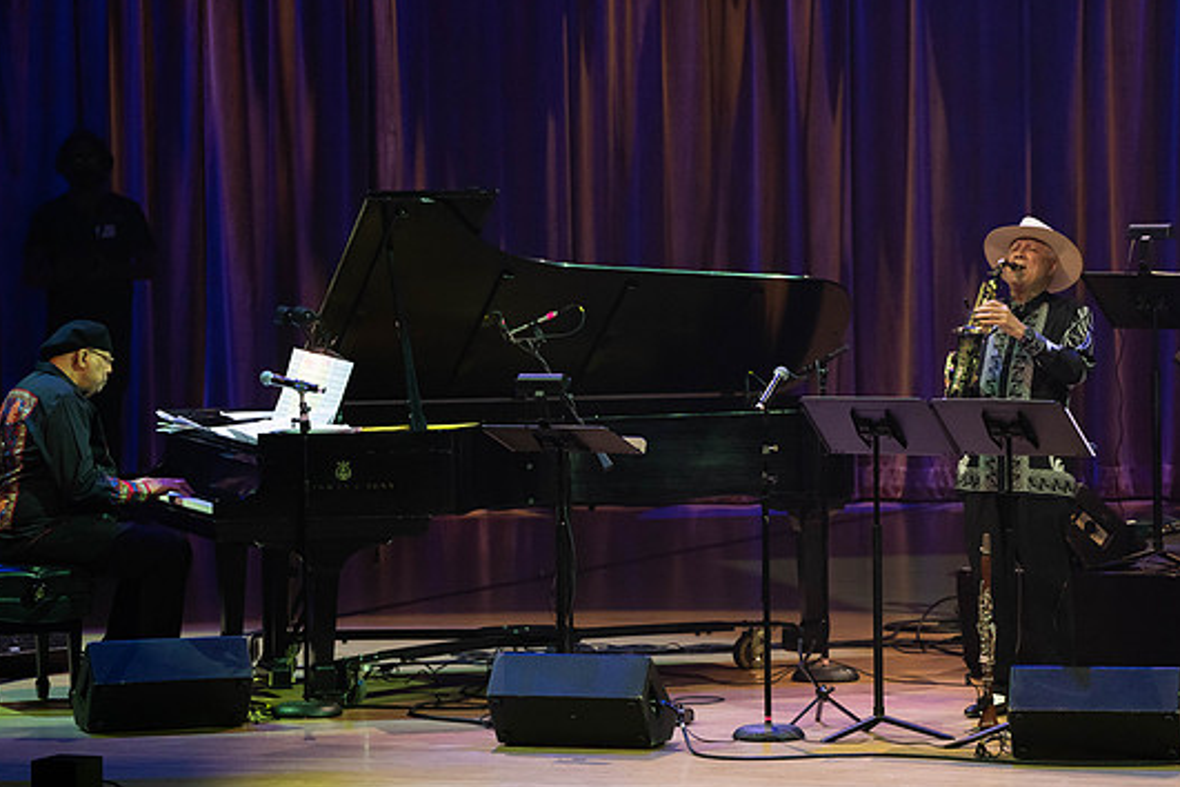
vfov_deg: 5.0
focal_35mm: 273
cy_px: 421
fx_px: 8948
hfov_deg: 7.5
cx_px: 611
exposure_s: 1/250
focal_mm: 250
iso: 3200
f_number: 5.6
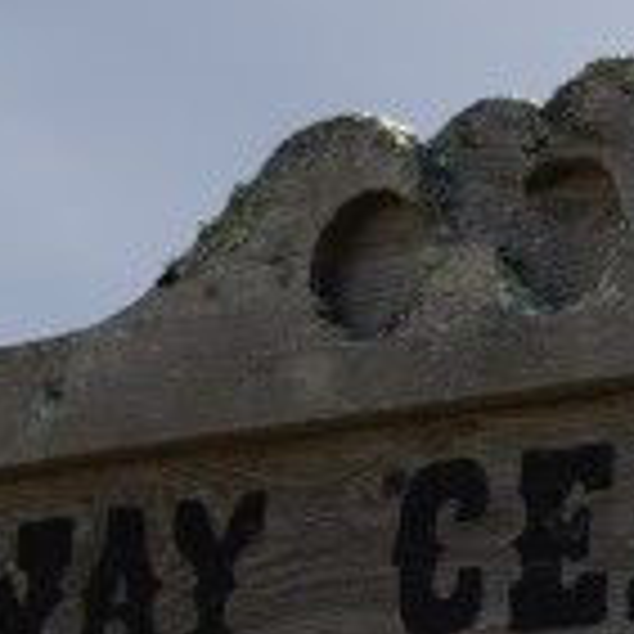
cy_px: 535
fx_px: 4289
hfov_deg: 8.4
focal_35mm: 207
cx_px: 576
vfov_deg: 8.4
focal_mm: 11.5
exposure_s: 1/400
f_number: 3.4
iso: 64
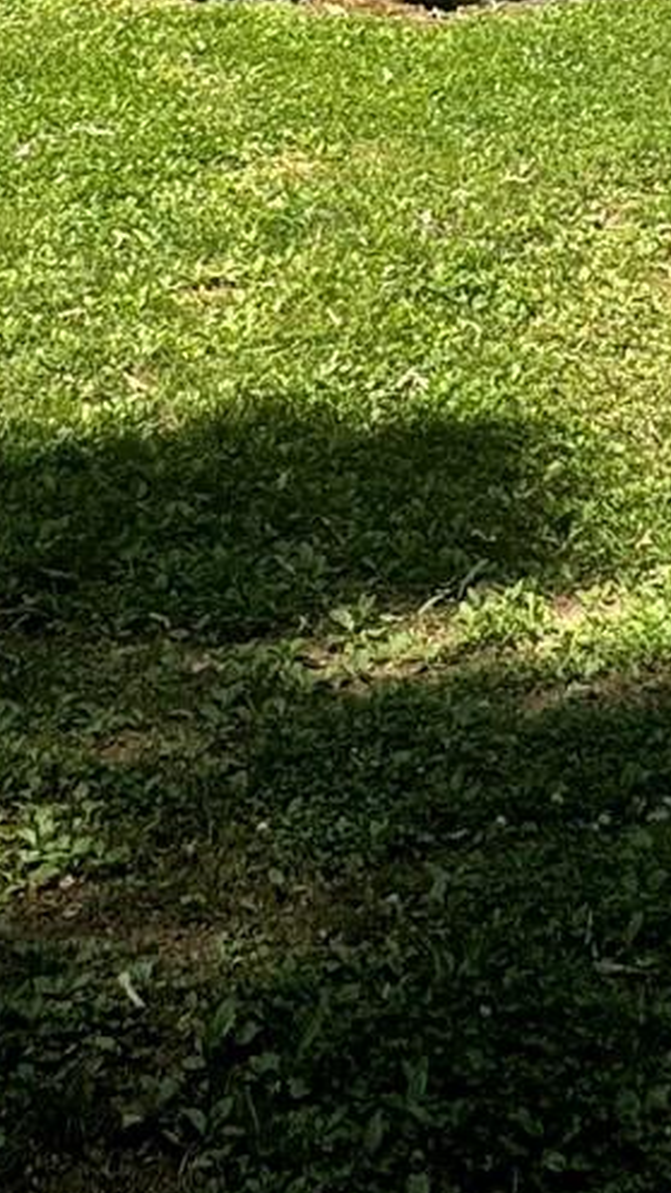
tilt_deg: -0.5
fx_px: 1993
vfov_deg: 24.8
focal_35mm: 63
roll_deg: +0.0
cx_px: 582
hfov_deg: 18.8
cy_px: -637
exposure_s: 1/1078
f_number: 2.2
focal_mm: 2.22
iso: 50
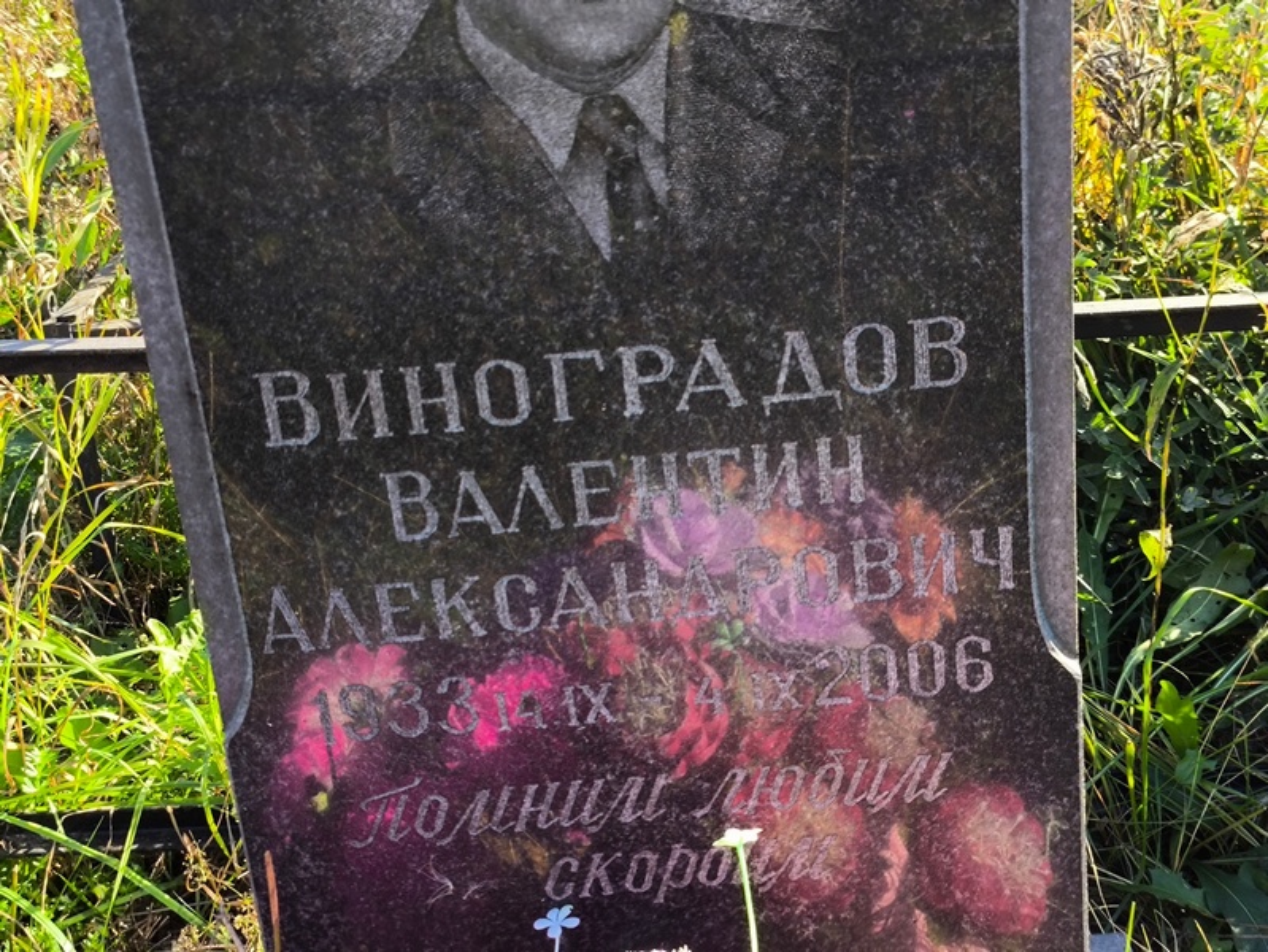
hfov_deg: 38.2
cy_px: 476
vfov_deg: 29.1
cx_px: 634
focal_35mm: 50
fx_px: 1832
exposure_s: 1/216
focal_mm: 4.71
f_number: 1.7
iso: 50
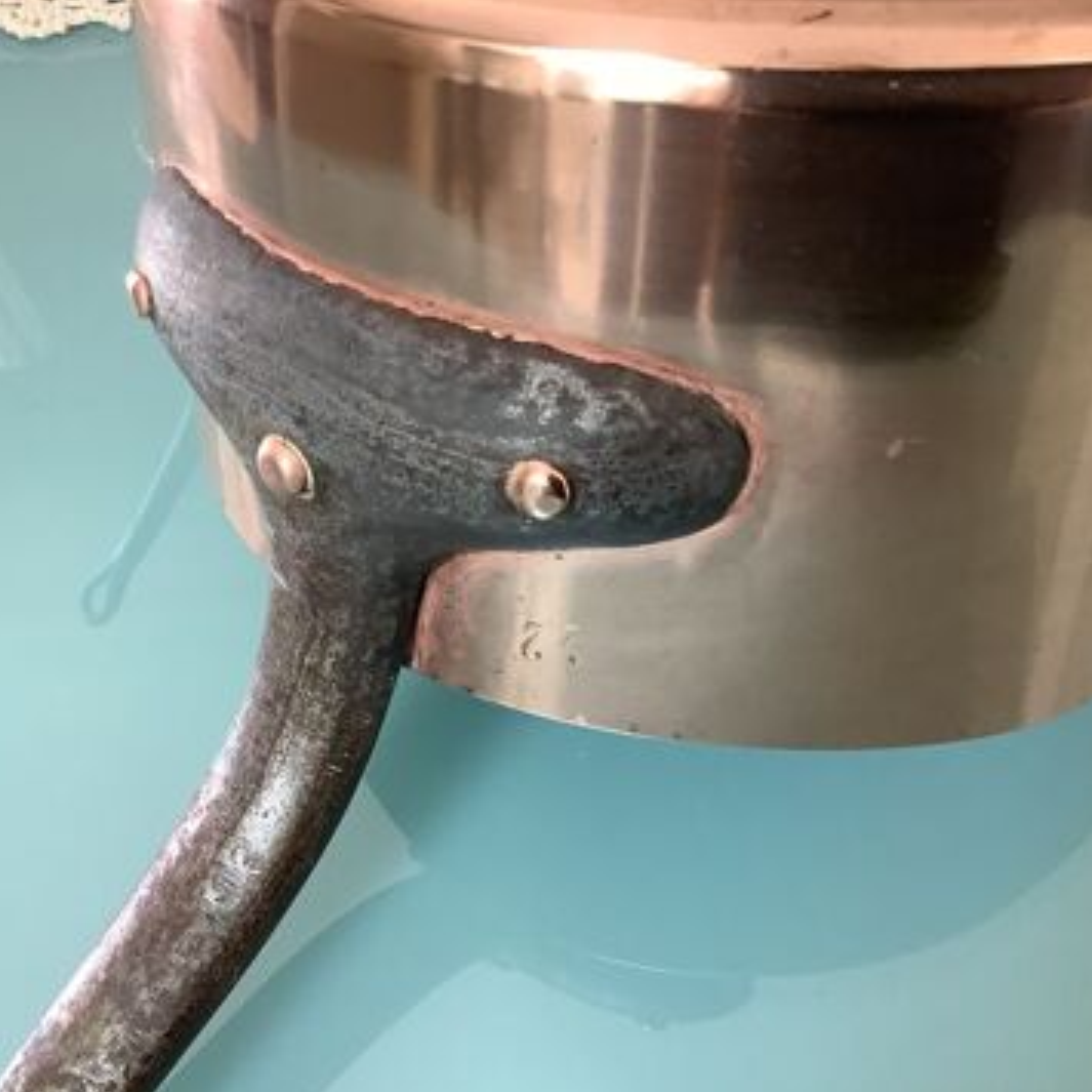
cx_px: 418
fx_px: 1321
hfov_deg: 44.6
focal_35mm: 37
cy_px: 551
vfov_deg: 44.9
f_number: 2.4
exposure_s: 1/50
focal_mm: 3.3
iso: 125
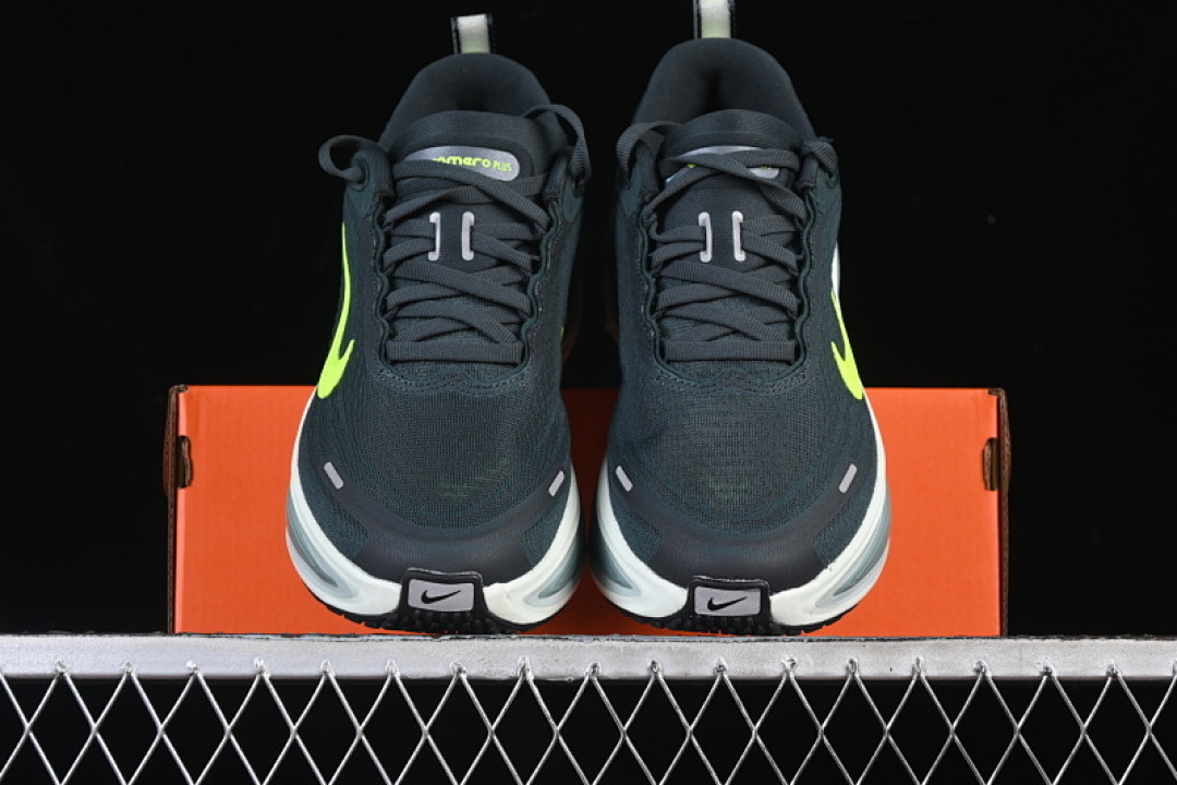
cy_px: 392
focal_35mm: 75
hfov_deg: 27.0
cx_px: 588
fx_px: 2452
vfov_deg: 18.2
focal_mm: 50
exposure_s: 1/60
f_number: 6.3
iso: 160
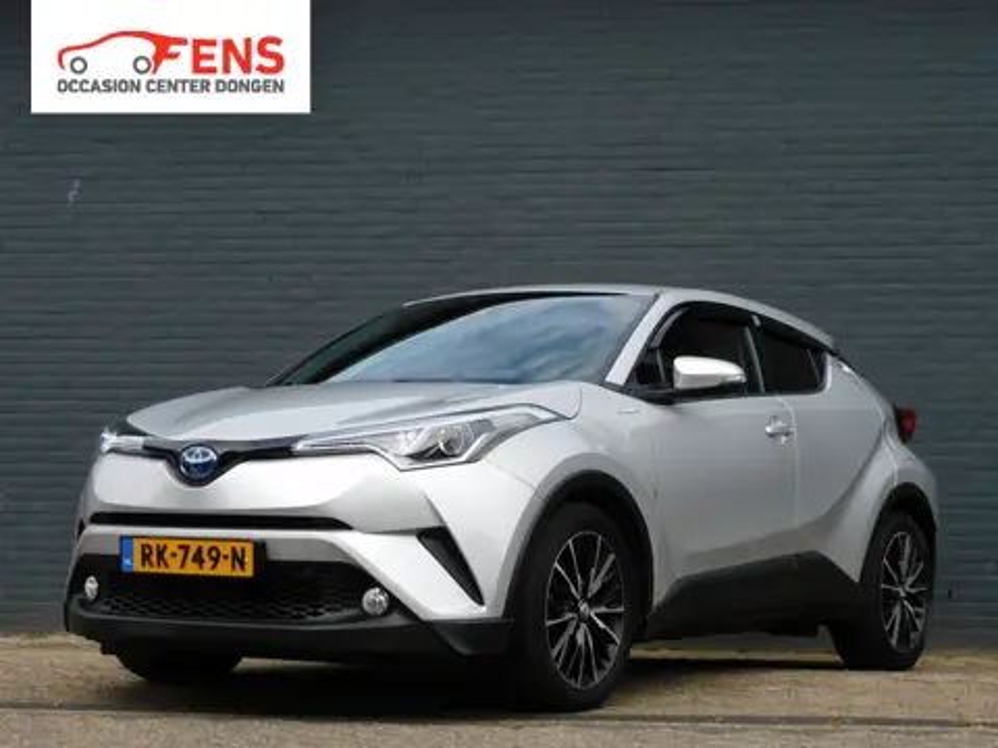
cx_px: 499
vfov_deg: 18.4
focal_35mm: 80
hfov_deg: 24.4
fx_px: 2306
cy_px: 374
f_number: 4.5
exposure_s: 1/640
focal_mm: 14.3
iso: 125
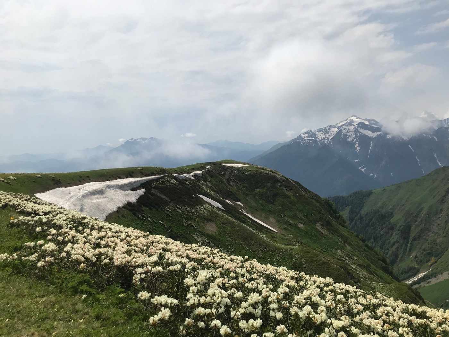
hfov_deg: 63.4
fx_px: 363
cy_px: 168
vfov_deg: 49.7
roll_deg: +1.2
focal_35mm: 28
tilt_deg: -3.6
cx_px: 224
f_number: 1.8
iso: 20
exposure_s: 1/5650
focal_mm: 3.99
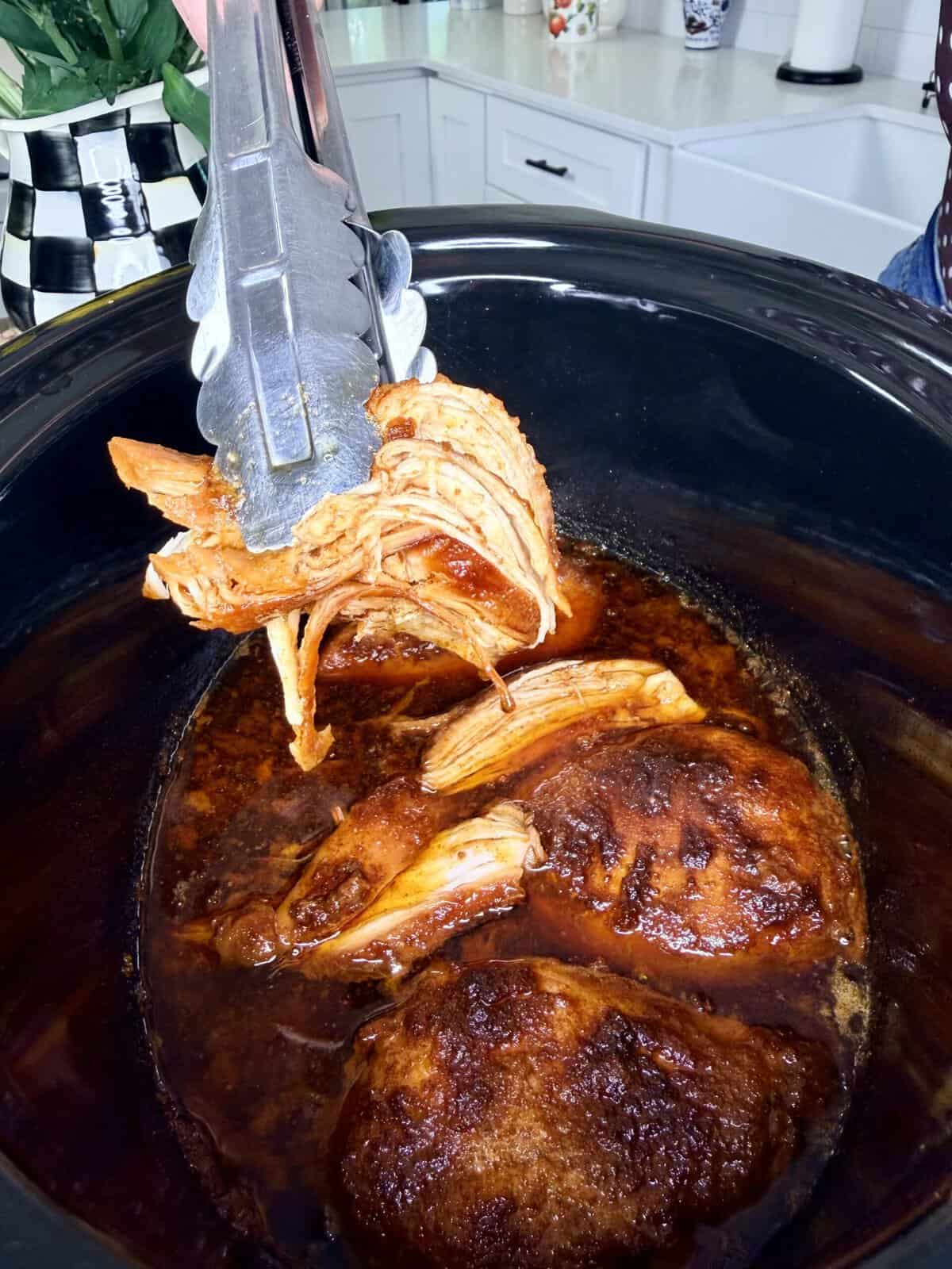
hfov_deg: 56.8
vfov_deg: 71.6
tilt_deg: -35.7
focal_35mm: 24
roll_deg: +1.4
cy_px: 634
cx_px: 476
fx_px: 880
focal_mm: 2.22
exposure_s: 1/120
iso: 50
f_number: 2.2
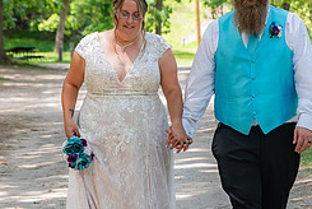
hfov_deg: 11.5
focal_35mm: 178
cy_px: 47
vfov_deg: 7.7
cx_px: 218
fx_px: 1544
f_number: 4
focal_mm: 65
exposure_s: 1/160
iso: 200
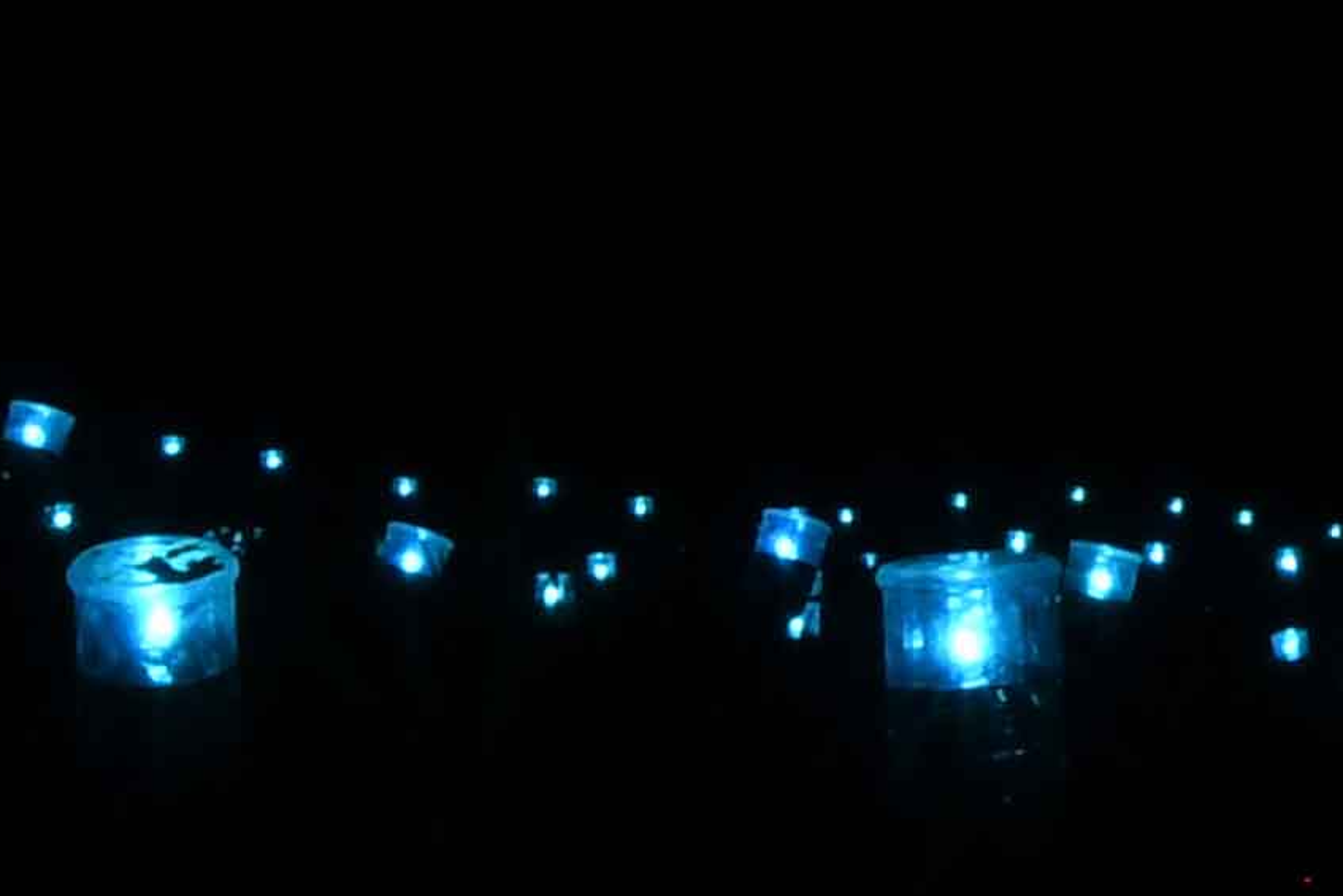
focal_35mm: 276
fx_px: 10297
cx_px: 3349
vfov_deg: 5.0
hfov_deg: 7.0
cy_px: -95
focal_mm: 28
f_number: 22
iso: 800
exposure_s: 3.7
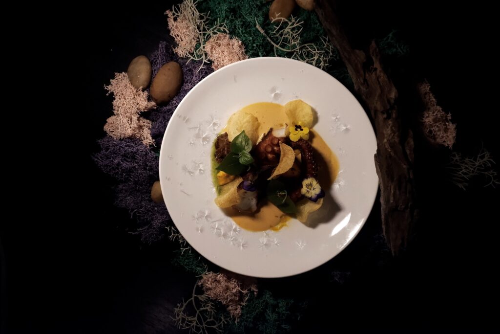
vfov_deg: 55.1
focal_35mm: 23
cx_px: 250
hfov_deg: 76.1
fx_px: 319
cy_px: 167
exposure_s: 1/250
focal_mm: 15
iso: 6400
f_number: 5
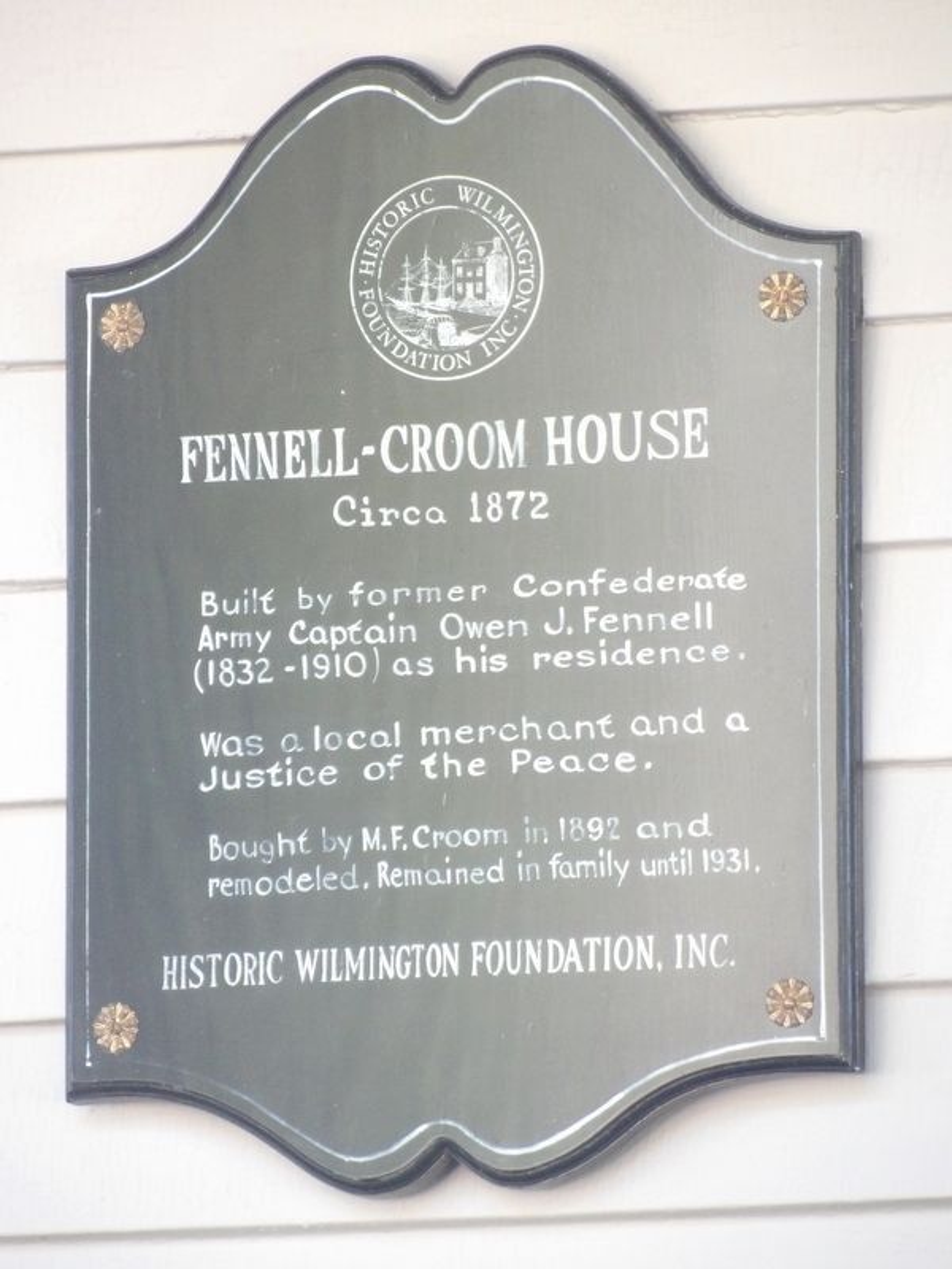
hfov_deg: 2.5
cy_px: 634
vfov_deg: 3.3
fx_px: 22148
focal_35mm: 604
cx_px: 476
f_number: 4.2
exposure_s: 1/50
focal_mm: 108.3
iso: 732
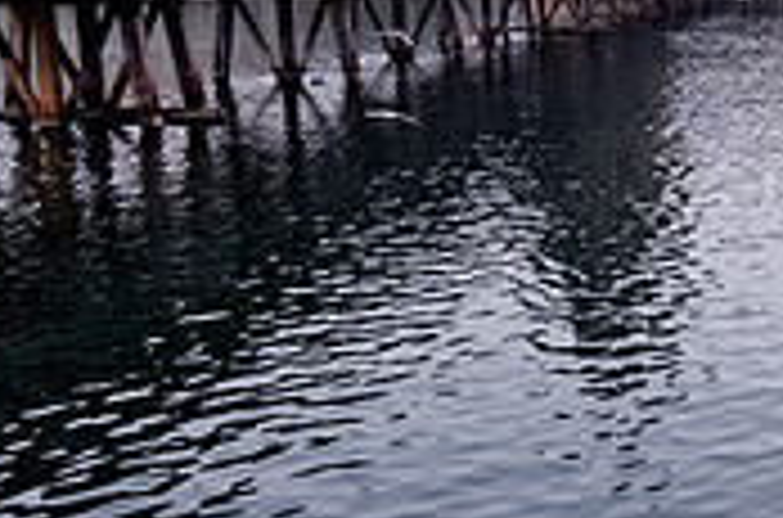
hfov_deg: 32.3
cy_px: 241
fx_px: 1301
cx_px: 662
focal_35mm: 60
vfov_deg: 22.5
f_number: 8
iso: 200
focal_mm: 12
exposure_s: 1/250
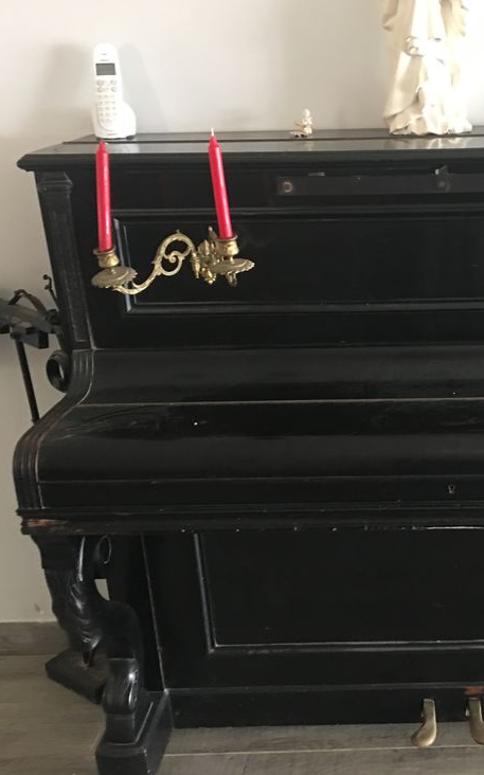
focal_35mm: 42
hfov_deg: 29.5
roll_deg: +0.0
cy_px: 380
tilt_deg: -19.0
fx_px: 887
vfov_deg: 47.2
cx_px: 415
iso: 100
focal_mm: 4.15
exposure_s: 1/8
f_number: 2.2
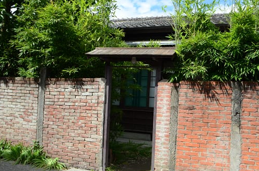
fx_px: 244
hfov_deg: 55.7
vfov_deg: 38.6
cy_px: 73
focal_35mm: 34
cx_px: 150
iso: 800
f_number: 5
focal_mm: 18
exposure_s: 1/4000
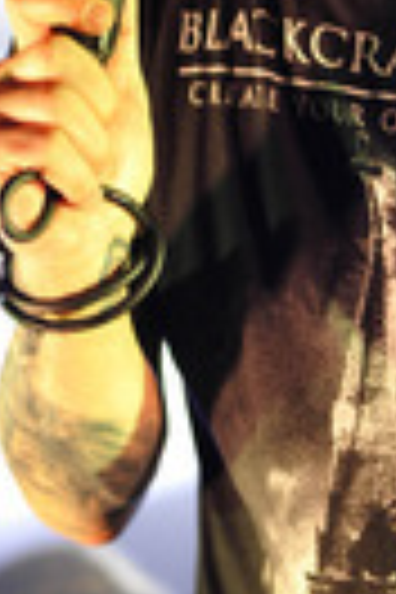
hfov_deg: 9.1
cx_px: 268
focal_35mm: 151
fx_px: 2491
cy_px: 58
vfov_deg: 13.5
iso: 1600
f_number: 2.8
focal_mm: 50
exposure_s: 1/160
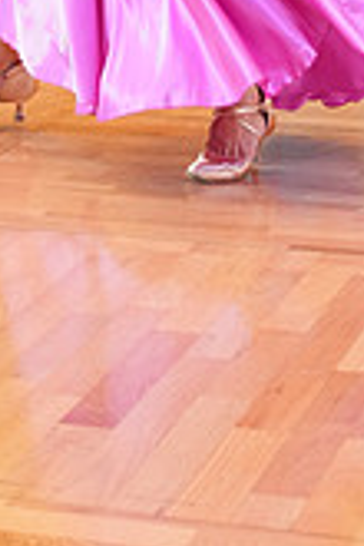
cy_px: -387
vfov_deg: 12.6
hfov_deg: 9.0
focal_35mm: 151
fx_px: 2290
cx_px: -28
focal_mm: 43
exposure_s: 1/200
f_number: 4
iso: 1600
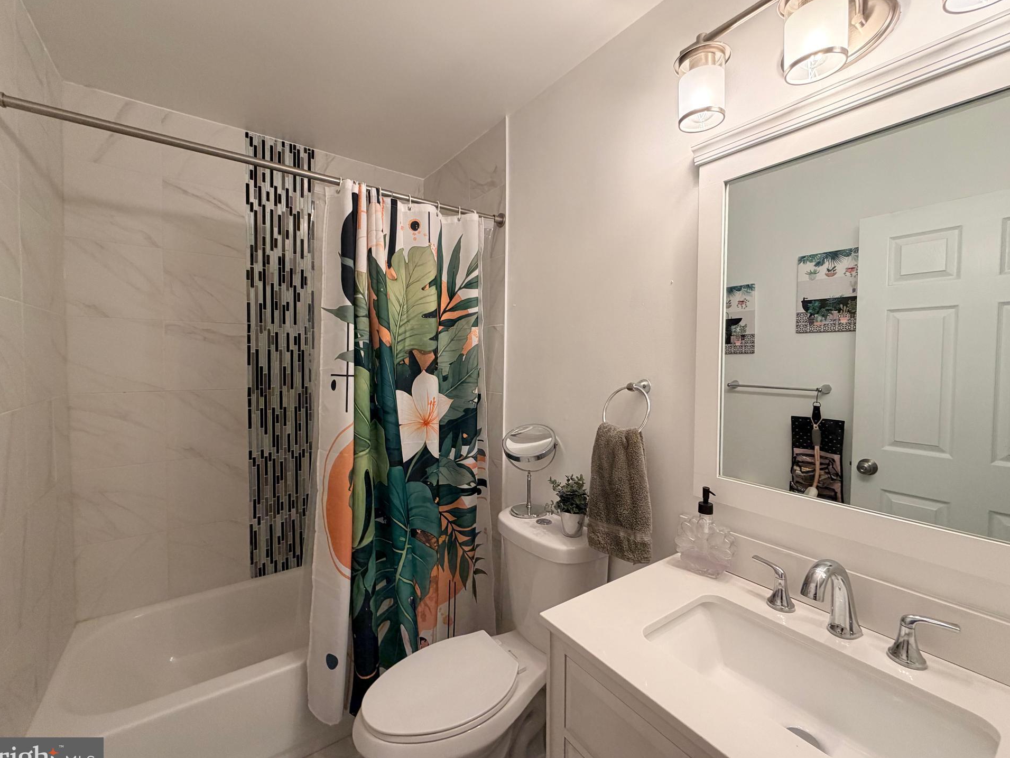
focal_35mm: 15
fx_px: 438
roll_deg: -0.2
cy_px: 375
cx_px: 513
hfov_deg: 98.2
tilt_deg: -2.9
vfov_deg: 81.8
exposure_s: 1/120
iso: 200
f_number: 2.2
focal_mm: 2.22
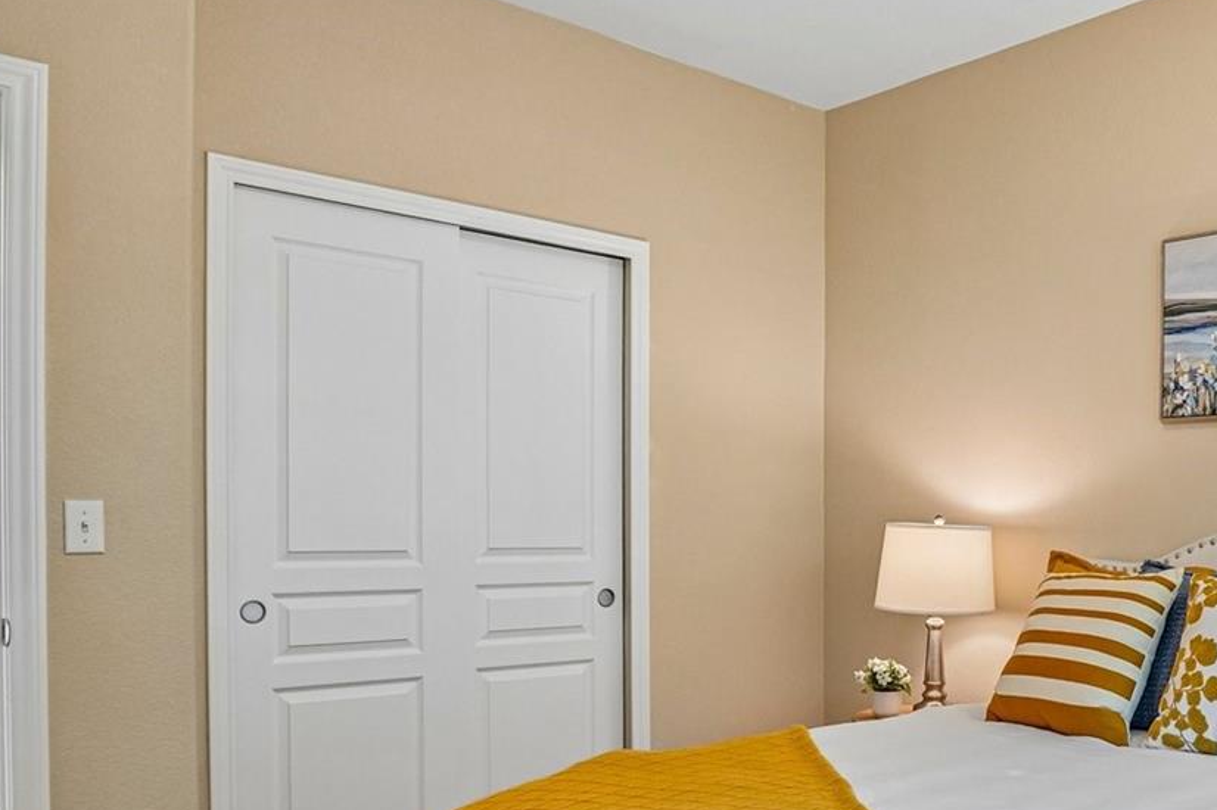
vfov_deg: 40.7
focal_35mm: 32
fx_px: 1080
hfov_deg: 53.8
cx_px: 1017
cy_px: 532
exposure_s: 1/15
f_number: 8
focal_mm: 11
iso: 500
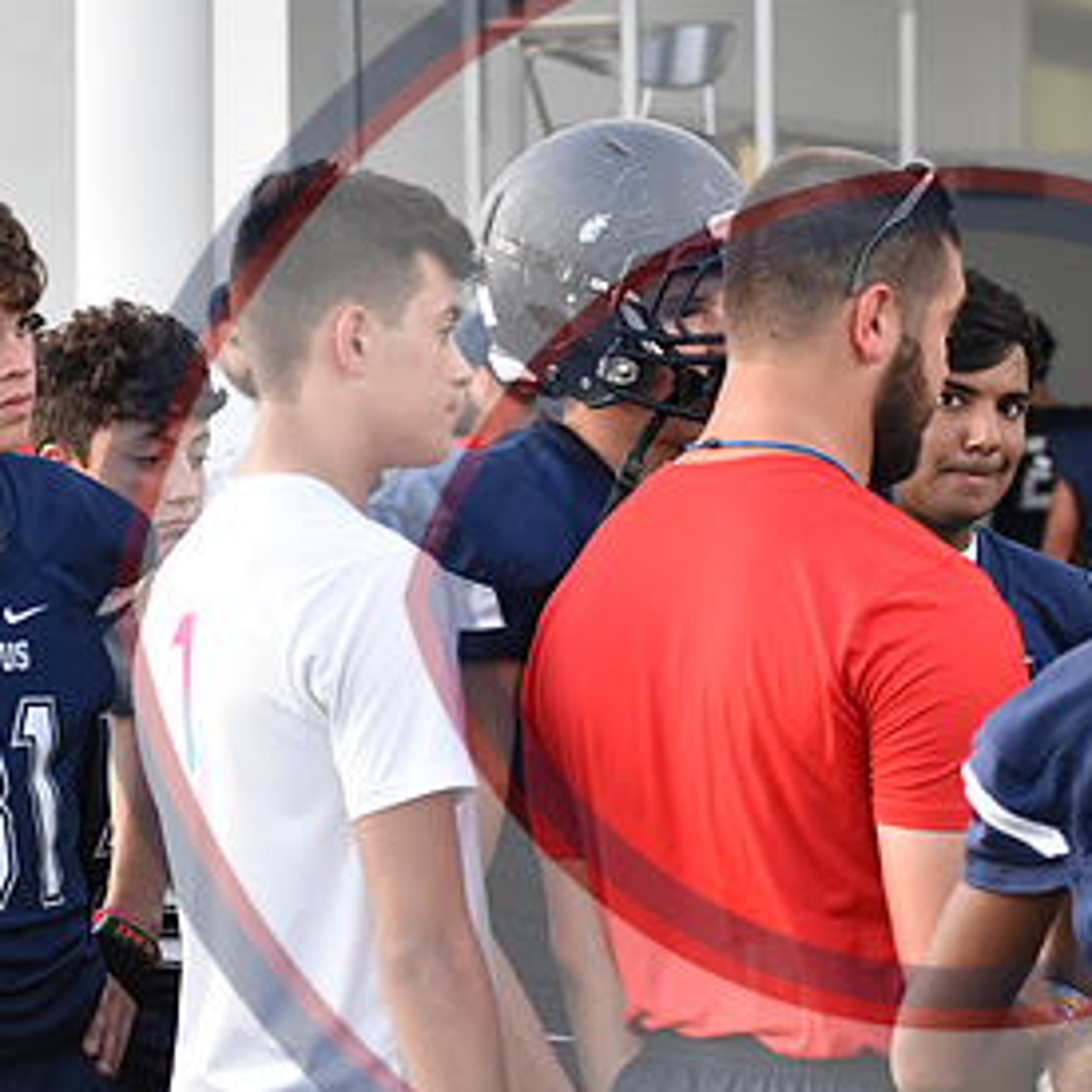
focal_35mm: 188
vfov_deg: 9.3
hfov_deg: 9.3
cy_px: 598
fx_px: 6710
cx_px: 945
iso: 3200
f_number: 4.5
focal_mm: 70
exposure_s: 1/400
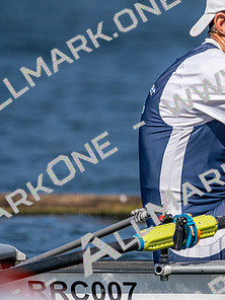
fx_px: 7497
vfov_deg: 2.3
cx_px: 287
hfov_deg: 1.7
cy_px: 120
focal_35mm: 865
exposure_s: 1/2000
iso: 160
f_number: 6.3
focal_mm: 459
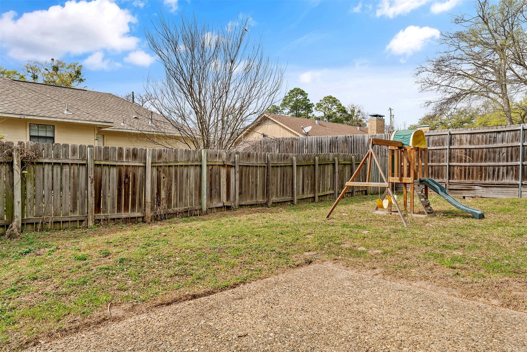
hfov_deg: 76.1
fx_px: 337
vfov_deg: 55.1
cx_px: 264
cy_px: 176
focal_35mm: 23
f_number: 8
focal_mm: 23
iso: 800
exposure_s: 1/1000
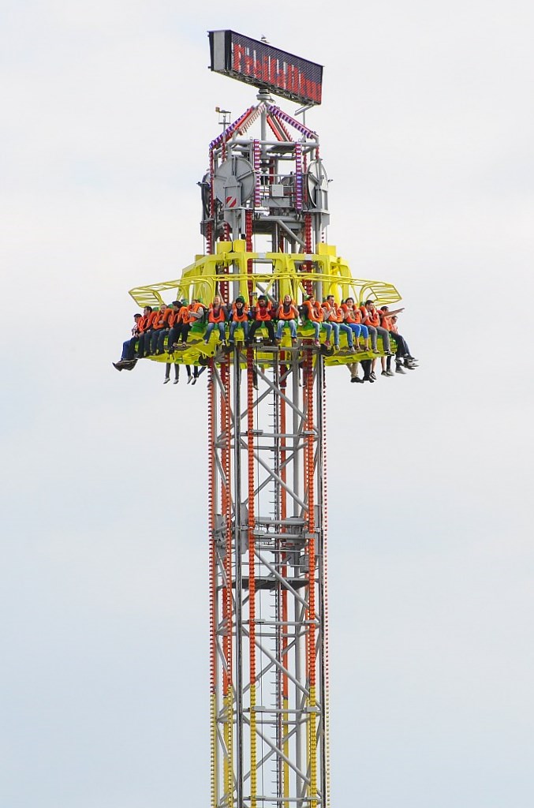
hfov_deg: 3.8
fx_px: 8056
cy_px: 404
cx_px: 267
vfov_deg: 5.7
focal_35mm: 360
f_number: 9
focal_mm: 240
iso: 320
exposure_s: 1/500
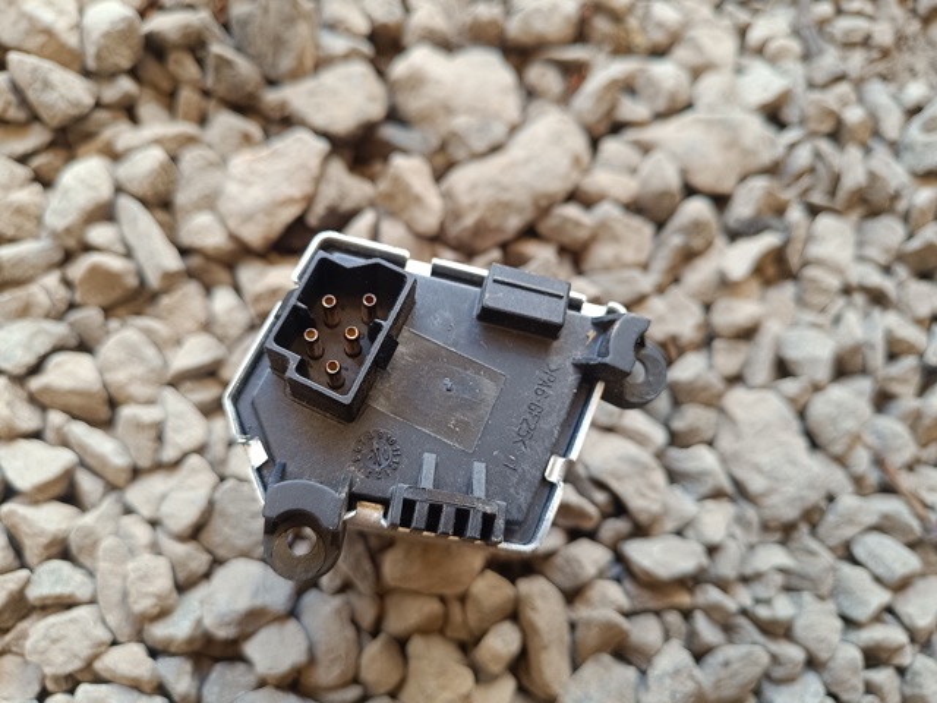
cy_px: 352
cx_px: 468
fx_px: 650
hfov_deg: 71.6
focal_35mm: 24
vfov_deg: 56.8
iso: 274
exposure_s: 1/101
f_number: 1.88
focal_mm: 5.59
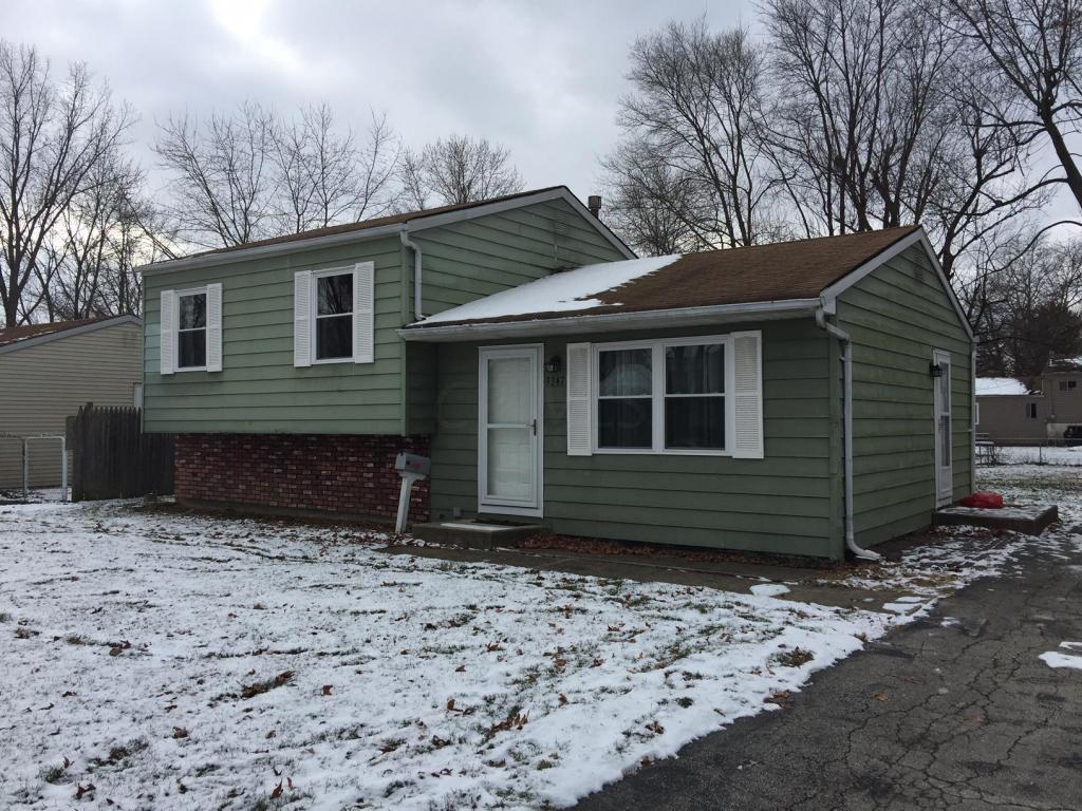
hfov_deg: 61.7
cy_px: 406
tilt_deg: +0.5
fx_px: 906
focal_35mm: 29
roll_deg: +0.6
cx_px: 541
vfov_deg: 48.2
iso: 32
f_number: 2.2
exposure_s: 1/1464
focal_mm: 4.15
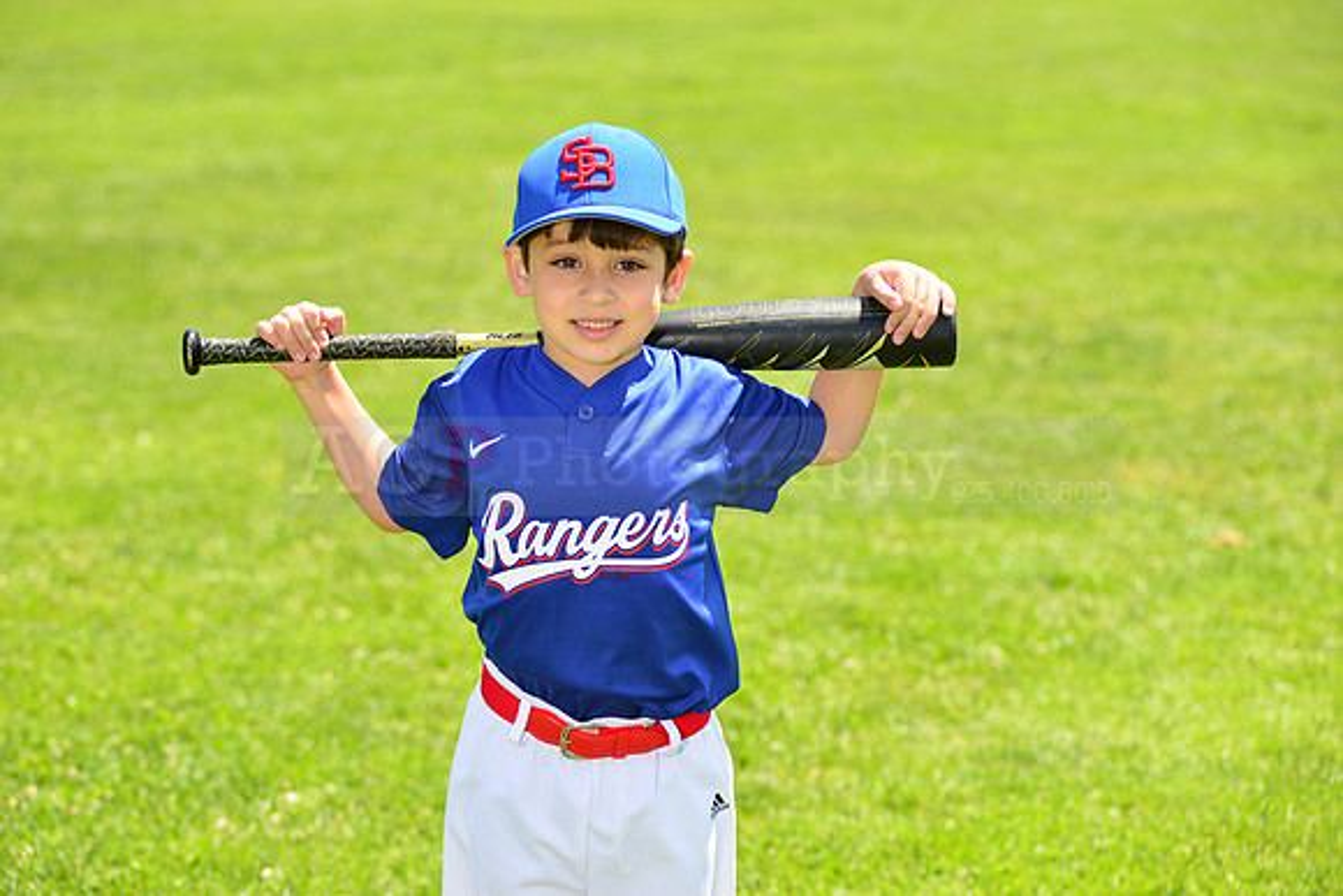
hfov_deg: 18.6
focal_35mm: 110
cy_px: 448
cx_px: 672
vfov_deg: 12.5
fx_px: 4104
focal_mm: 110
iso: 100
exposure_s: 1/250
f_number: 5
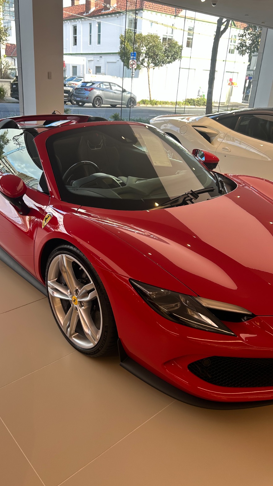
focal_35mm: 29
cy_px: 239
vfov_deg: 66.1
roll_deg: -3.2
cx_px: 116
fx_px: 373
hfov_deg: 40.1
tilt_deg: -21.8
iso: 40
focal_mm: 5.7
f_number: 1.5
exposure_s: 1/121
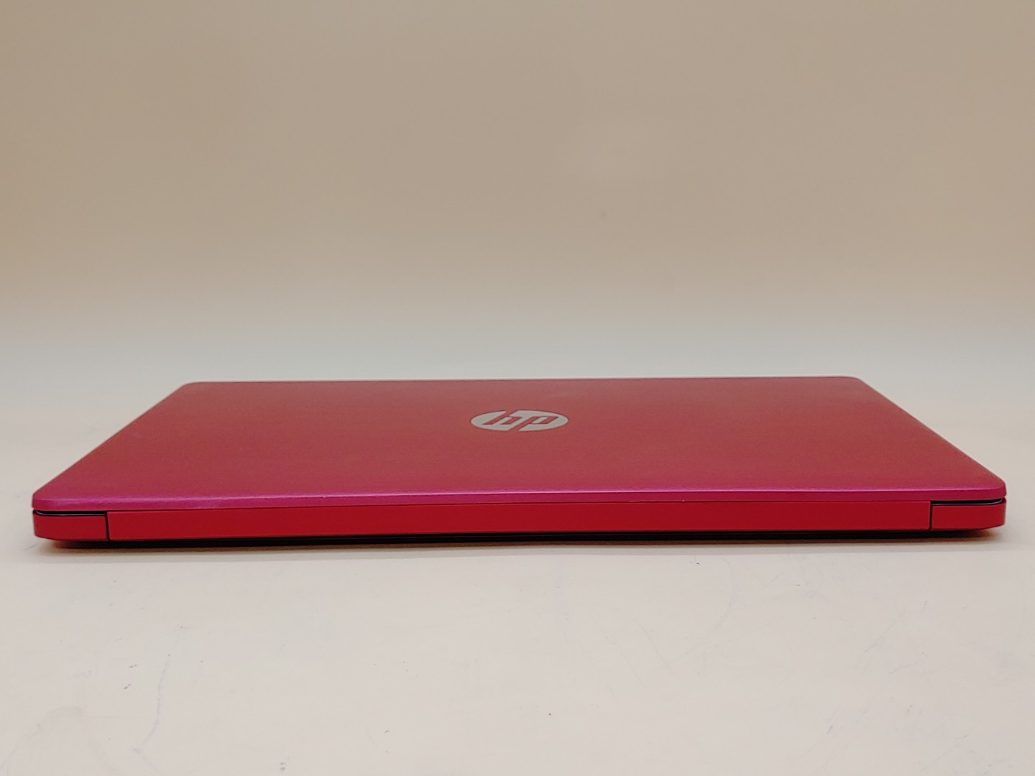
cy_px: 388
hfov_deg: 42.9
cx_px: 518
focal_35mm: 44
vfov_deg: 32.9
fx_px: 1316
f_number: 1.8
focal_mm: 4.36
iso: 50
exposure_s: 1/72
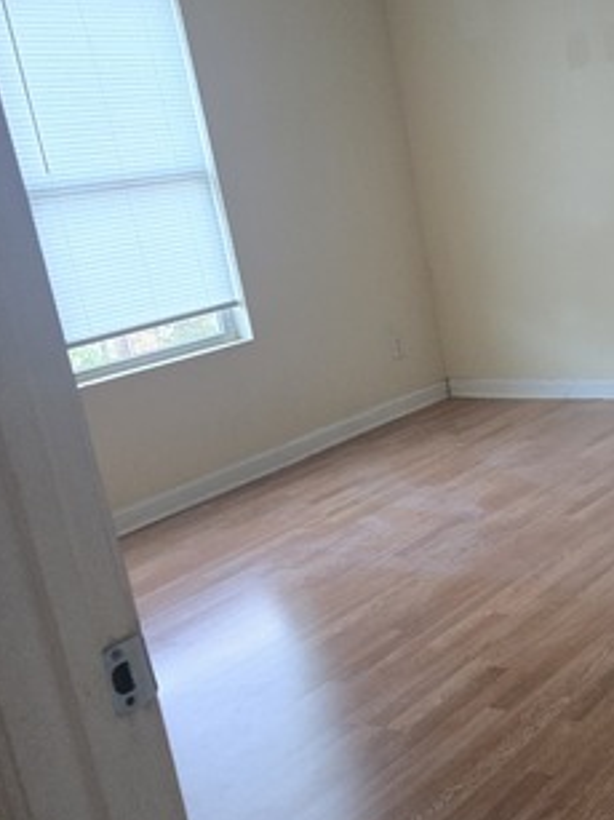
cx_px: 651
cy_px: 461
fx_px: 1183
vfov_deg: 38.1
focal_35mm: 50
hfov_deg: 27.0
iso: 800
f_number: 1.8
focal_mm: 5.4
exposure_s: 1/120
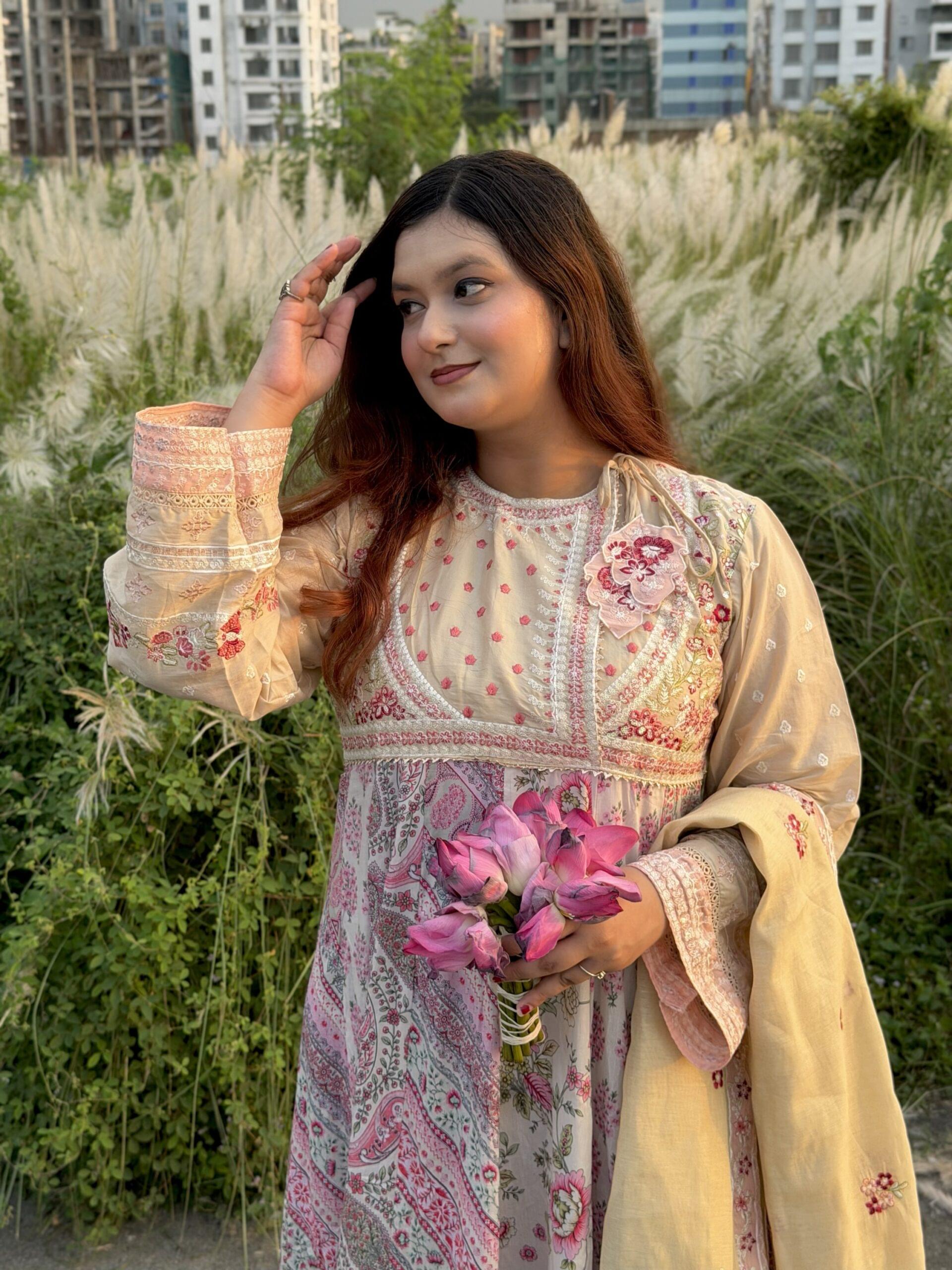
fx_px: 1760
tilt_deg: -13.8
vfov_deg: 39.7
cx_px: 476
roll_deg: +0.4
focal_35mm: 48
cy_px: 635
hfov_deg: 30.3
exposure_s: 1/371
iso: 64
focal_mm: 6.76
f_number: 1.78
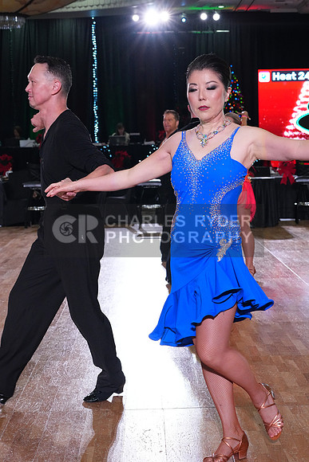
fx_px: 901
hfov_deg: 19.5
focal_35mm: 70
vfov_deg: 28.8
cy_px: 231
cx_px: 154
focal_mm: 70
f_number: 7.1
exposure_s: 1/320
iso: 5000
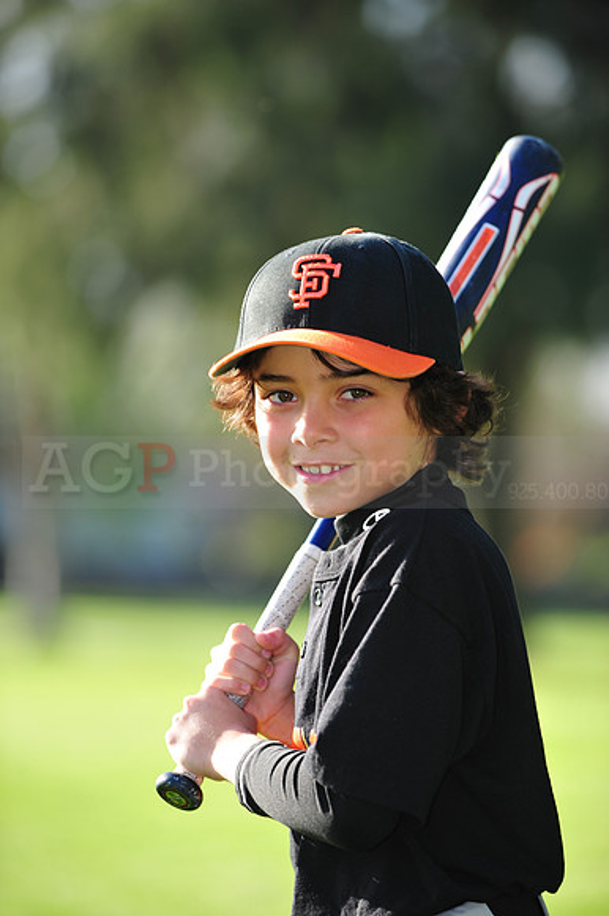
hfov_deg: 6.9
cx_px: 304
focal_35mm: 200
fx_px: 5081
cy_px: 458
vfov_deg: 10.3
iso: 250
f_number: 4.5
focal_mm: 200
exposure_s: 1/500
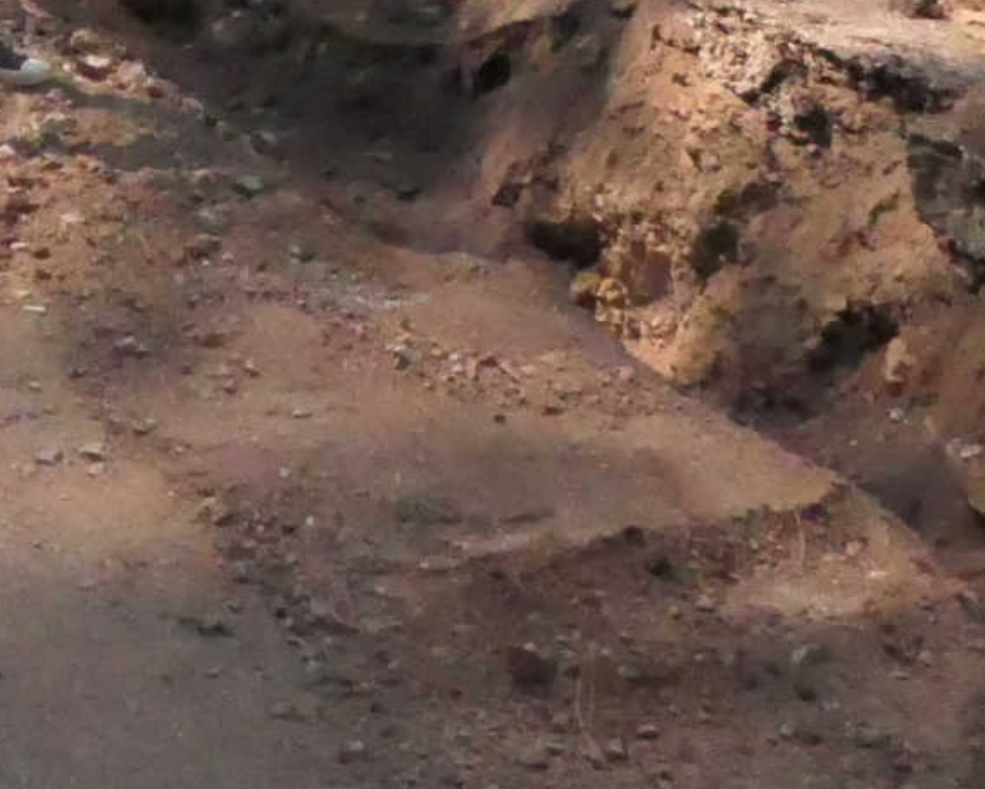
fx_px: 2945
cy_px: -622
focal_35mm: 101
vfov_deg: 13.7
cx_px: -178
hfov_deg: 18.1
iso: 6400
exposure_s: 1/3200
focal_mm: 8.8
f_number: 11
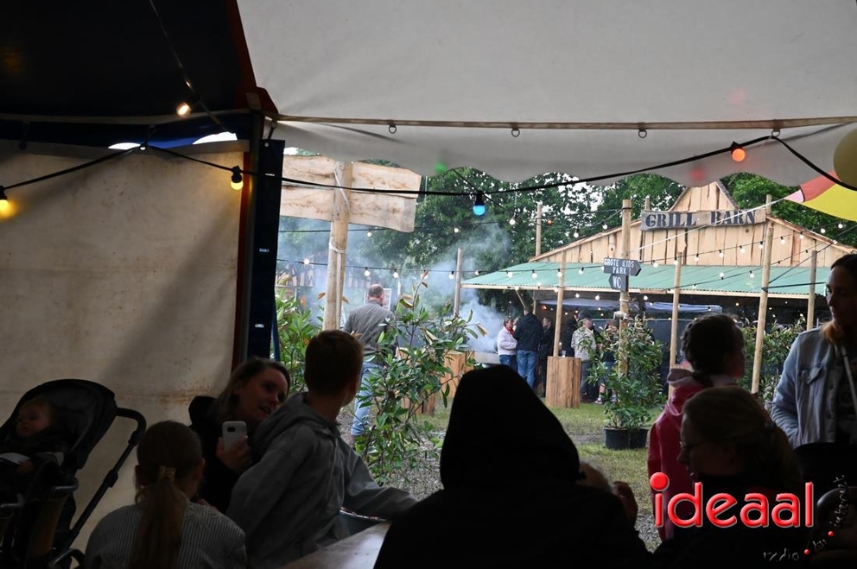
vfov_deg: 19.4
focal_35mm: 70
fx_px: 1664
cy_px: 284
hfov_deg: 28.9
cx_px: 428
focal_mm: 70
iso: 12800
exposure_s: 1/1000
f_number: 13
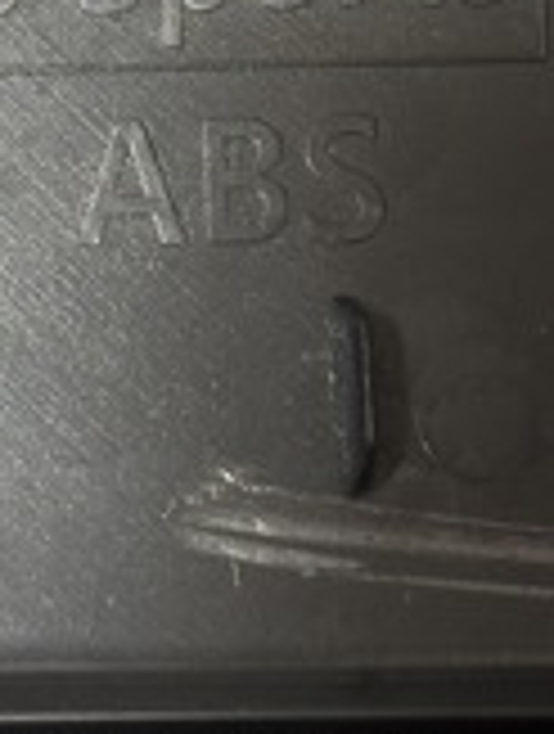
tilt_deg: -78.7
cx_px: 104
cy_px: -63
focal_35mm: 141
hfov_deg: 10.5
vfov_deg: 13.7
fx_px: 2997
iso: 320
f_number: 1.78
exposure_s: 1/33
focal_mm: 6.86
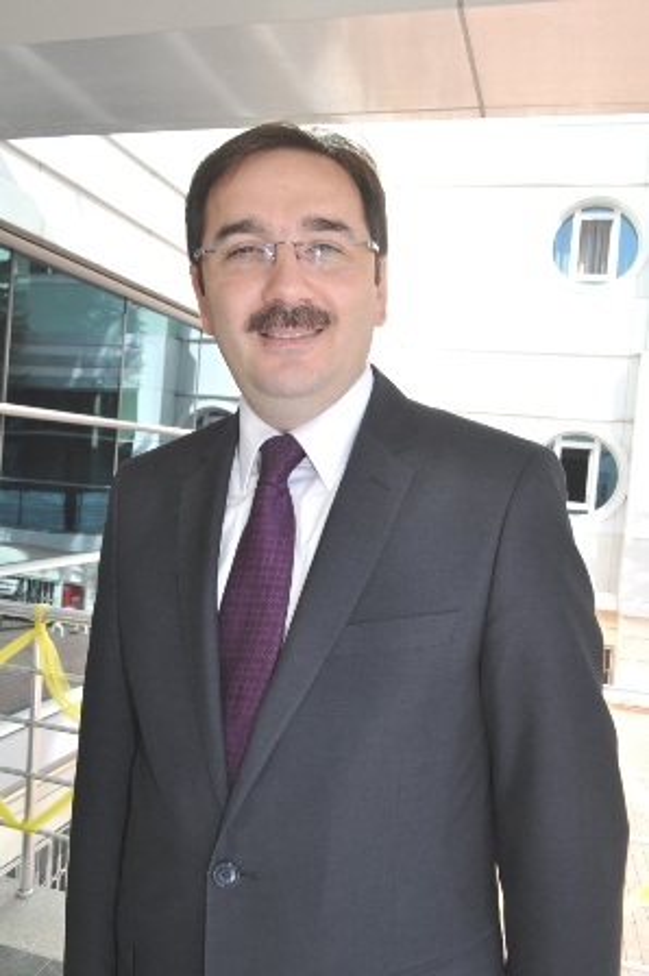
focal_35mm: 30
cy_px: 488
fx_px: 812
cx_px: 324
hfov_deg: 43.5
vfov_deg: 62.0
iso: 200
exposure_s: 1/200
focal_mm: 20
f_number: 8
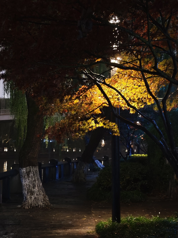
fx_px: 411
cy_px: 119
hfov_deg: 24.4
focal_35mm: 60
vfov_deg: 32.2
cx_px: 89
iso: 2500
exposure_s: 1/6.69
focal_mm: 6.55
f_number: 1.6
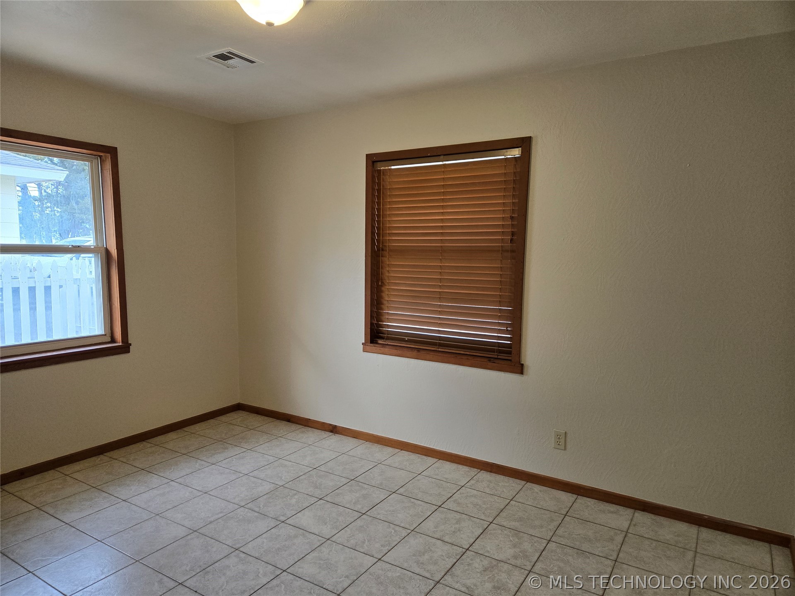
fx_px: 528
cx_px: 398
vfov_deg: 58.9
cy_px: 298
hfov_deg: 73.9
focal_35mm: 23
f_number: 1.8
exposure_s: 1/180
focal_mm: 5.4
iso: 125
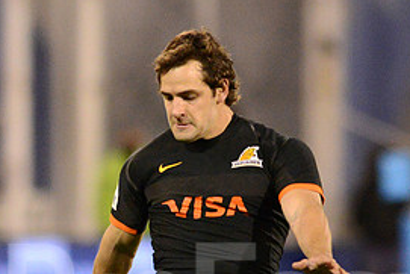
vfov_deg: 2.1
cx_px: 130
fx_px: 7327
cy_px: 288
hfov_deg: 3.2
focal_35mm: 643
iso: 4500
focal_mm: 300
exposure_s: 1/1600
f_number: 2.8
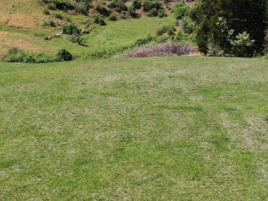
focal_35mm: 74
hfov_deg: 26.3
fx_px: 573
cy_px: 76
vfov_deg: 19.9
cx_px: 162
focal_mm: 7.88
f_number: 3.7
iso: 100
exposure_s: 1/500
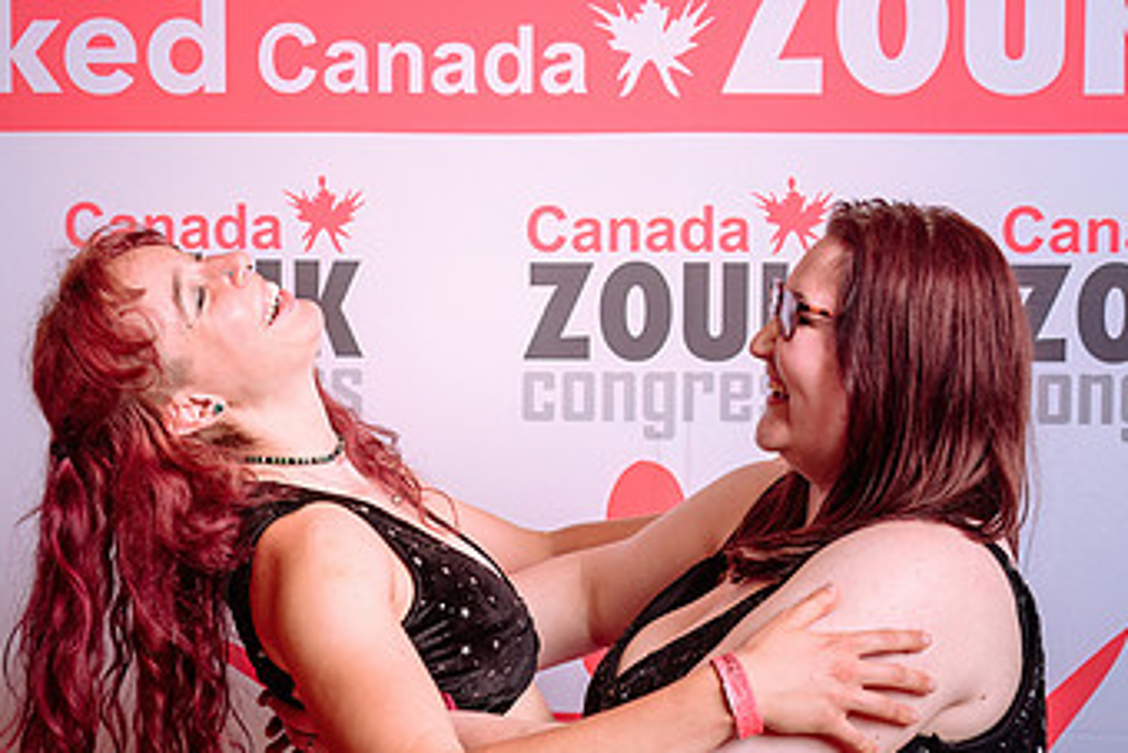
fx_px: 2100
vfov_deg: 20.2
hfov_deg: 30.1
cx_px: 551
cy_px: 545
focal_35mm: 67
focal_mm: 38
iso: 200
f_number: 4.5
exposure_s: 1/160
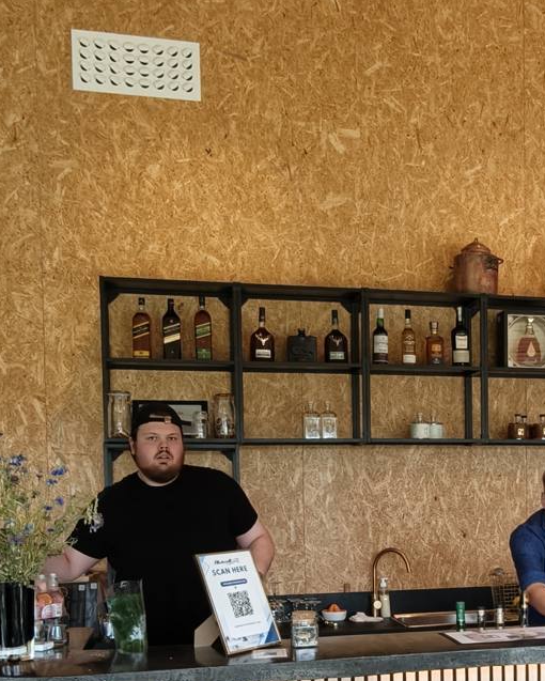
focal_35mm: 49
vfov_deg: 36.6
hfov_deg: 29.6
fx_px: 987
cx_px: 490
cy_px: 552
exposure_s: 1/100
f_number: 2
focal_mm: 2.31
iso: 500
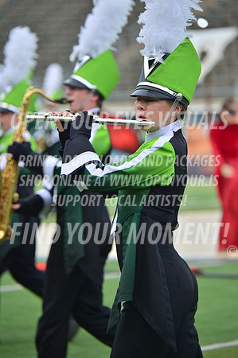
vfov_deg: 8.2
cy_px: 179
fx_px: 2485
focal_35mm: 250
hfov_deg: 5.5
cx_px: 119
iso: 200
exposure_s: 1/500
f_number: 5.6
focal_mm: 250
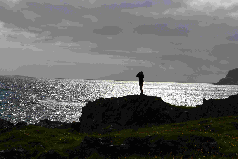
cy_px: 80
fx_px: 476
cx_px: 119
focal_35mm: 72
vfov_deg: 18.9
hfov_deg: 28.1
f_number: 11
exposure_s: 1/500
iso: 100
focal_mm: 48
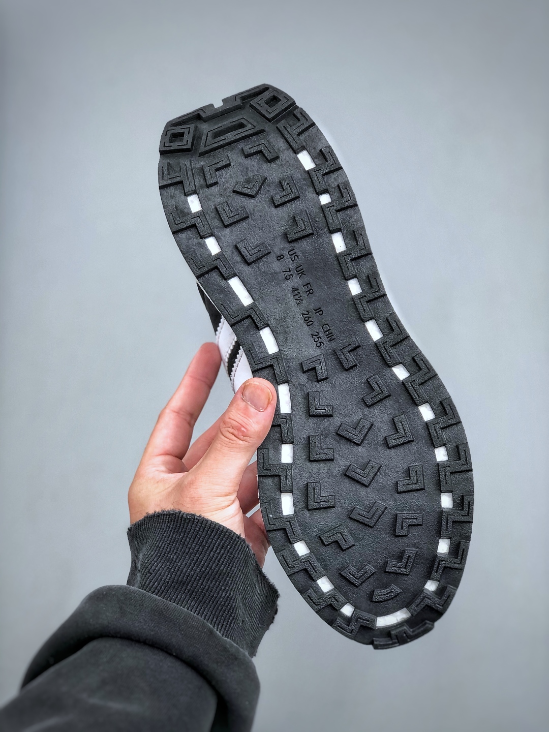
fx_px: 1205
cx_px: 274
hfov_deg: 25.7
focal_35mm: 57
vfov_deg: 33.8
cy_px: 366
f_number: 2.8
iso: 25
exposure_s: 1/33
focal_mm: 6.6
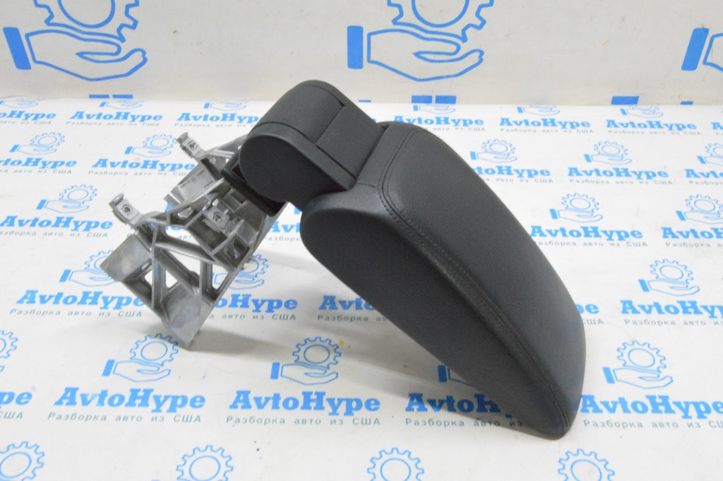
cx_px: 362
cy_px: 240
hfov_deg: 53.2
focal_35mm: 36
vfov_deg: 36.8
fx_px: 722
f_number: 20
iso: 6400
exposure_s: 1/15
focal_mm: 24
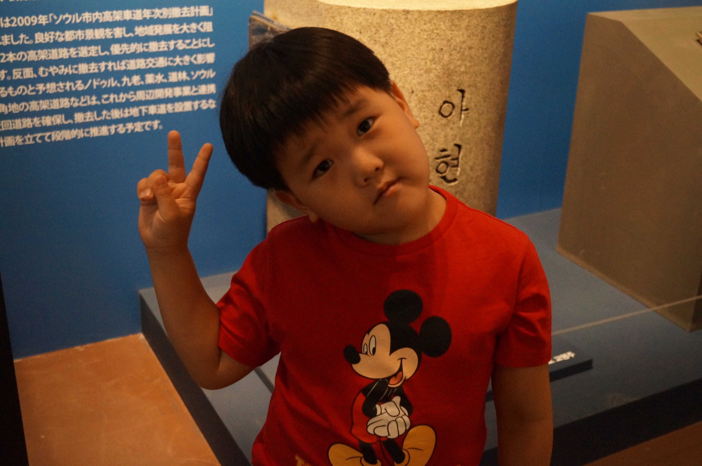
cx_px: 351
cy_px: 233
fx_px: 818
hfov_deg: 46.4
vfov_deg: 31.8
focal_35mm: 42
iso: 3200
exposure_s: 1/25
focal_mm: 28
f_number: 4.5
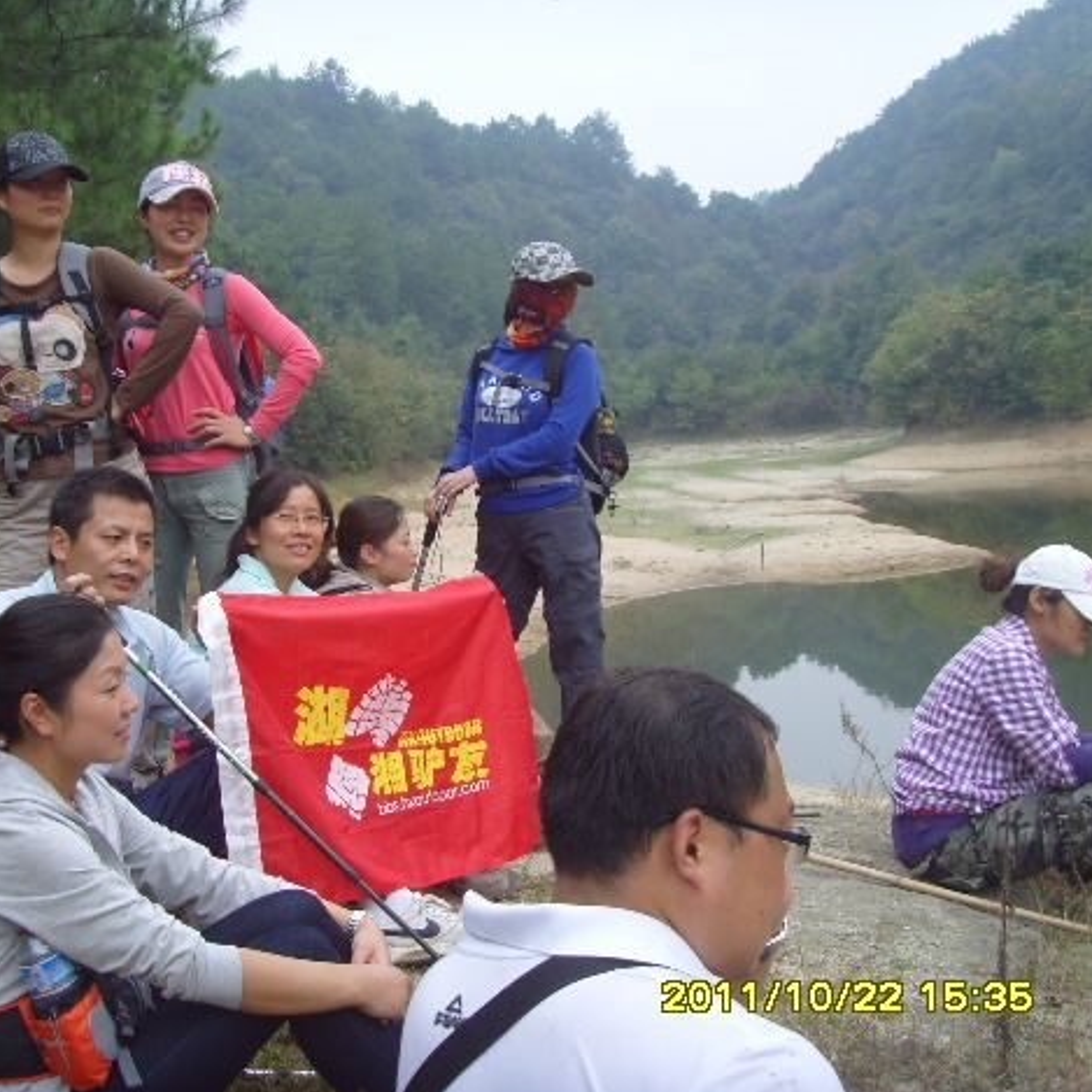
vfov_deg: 36.1
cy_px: 554
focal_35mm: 47
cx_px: 428
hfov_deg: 35.9
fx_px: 1677
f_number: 3.5
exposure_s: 1/180
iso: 80
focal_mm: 6.6
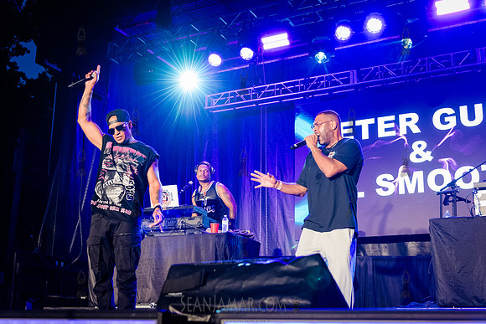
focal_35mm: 48
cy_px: 162
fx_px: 648
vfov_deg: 28.1
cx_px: 243
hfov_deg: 41.1
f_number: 4
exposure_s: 1/400
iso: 5000
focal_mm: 48
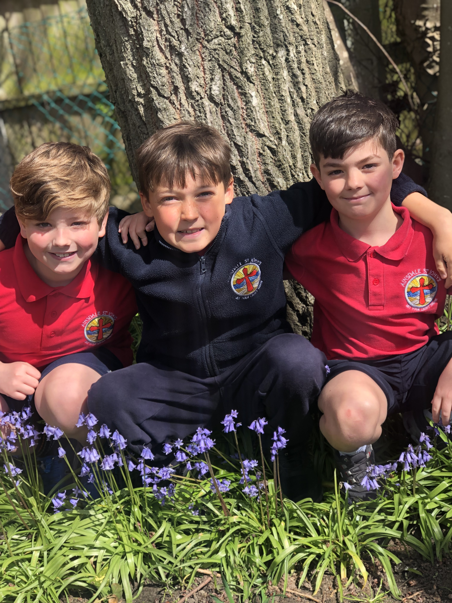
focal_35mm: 57
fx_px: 992
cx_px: 226
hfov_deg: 25.7
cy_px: 302
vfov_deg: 33.8
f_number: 2.8
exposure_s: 1/220
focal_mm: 6.6
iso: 20
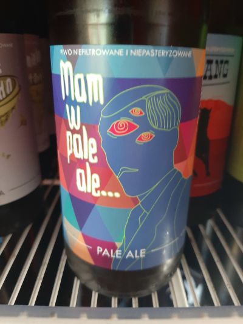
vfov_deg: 67.3
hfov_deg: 53.1
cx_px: 122
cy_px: 162
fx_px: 243
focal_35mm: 26
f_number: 1.7
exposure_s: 1/25
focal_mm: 3.93
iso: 320
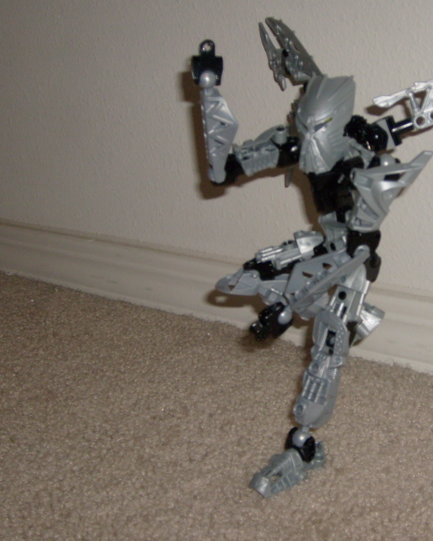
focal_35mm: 57
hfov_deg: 26.4
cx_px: 315
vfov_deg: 33.0
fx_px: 913
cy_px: 268
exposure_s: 1/45
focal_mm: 7.2
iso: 100
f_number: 3
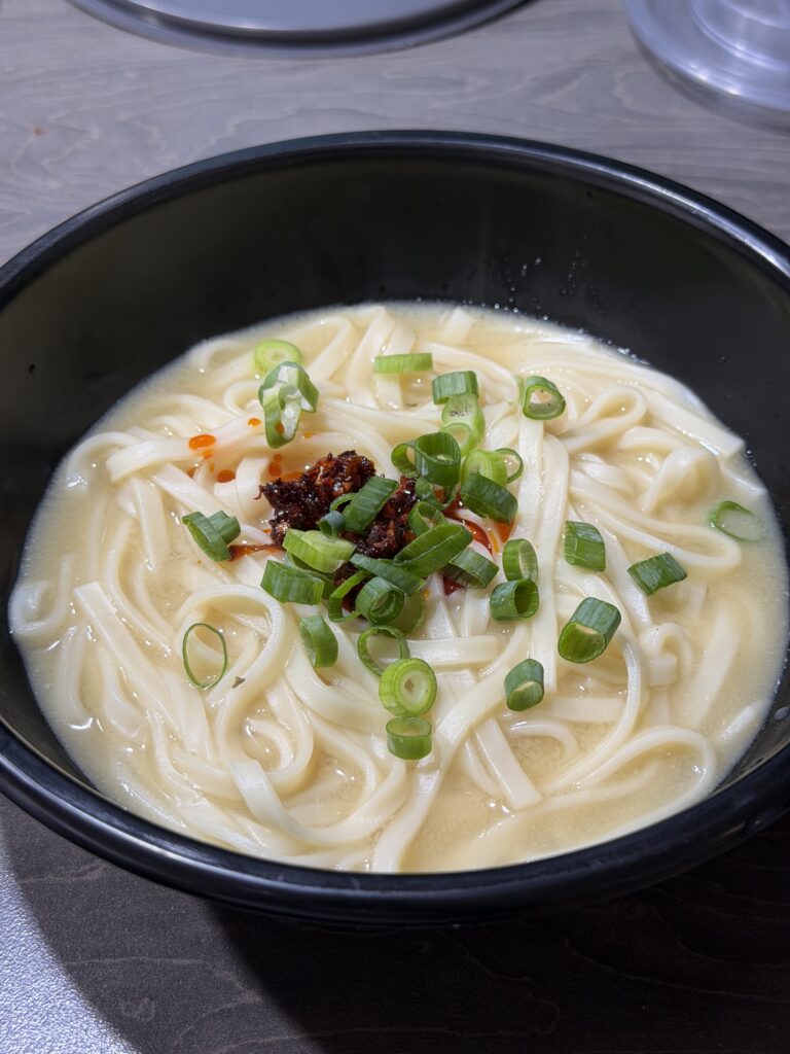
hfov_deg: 30.3
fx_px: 1461
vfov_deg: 39.7
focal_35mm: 48
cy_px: 527
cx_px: 395
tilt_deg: -50.8
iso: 160
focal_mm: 6.76
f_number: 1.78
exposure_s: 1/50
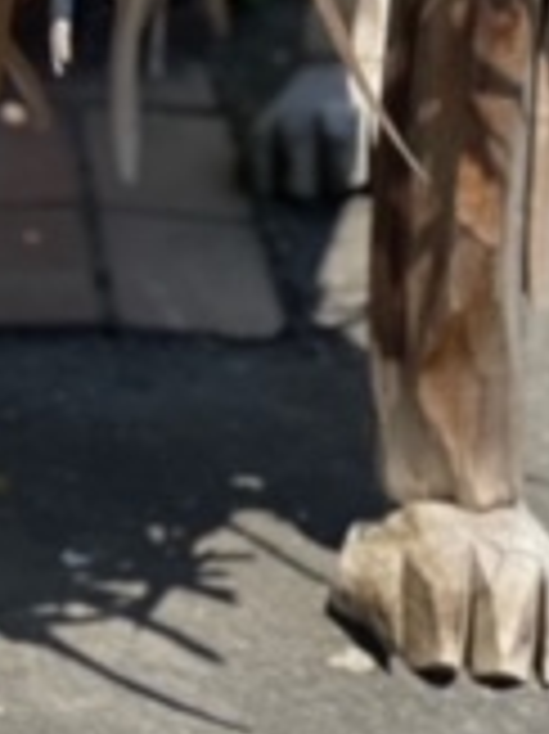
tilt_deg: -11.3
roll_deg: -1.7
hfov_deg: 7.2
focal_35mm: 204
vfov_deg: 9.4
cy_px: -369
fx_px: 4320
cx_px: 22
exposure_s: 1/1996
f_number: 2
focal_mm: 6
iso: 20
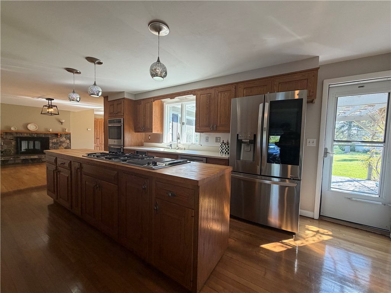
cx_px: 196
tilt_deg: -3.5
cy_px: 146
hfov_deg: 102.1
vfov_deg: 85.7
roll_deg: -1.7
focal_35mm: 14
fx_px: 158
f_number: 2.2
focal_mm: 2.22
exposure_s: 1/120
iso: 200
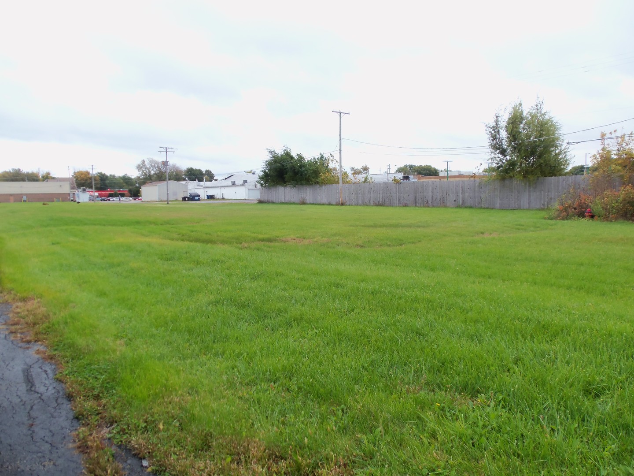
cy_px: 238
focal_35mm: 29
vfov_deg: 48.2
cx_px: 317
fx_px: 531
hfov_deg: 61.7
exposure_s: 1/40
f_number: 3.4
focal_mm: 5.2
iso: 80
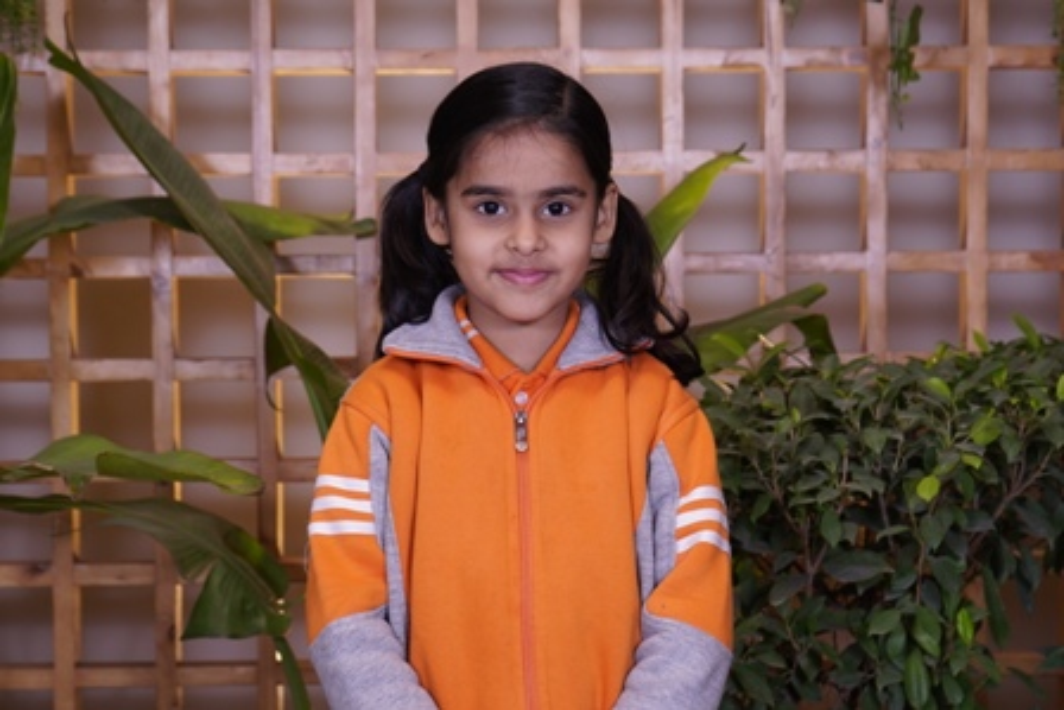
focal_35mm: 72
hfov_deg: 28.1
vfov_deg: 18.9
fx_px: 2129
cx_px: 532
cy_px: 355
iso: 400
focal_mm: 48
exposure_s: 1/125
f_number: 4.5
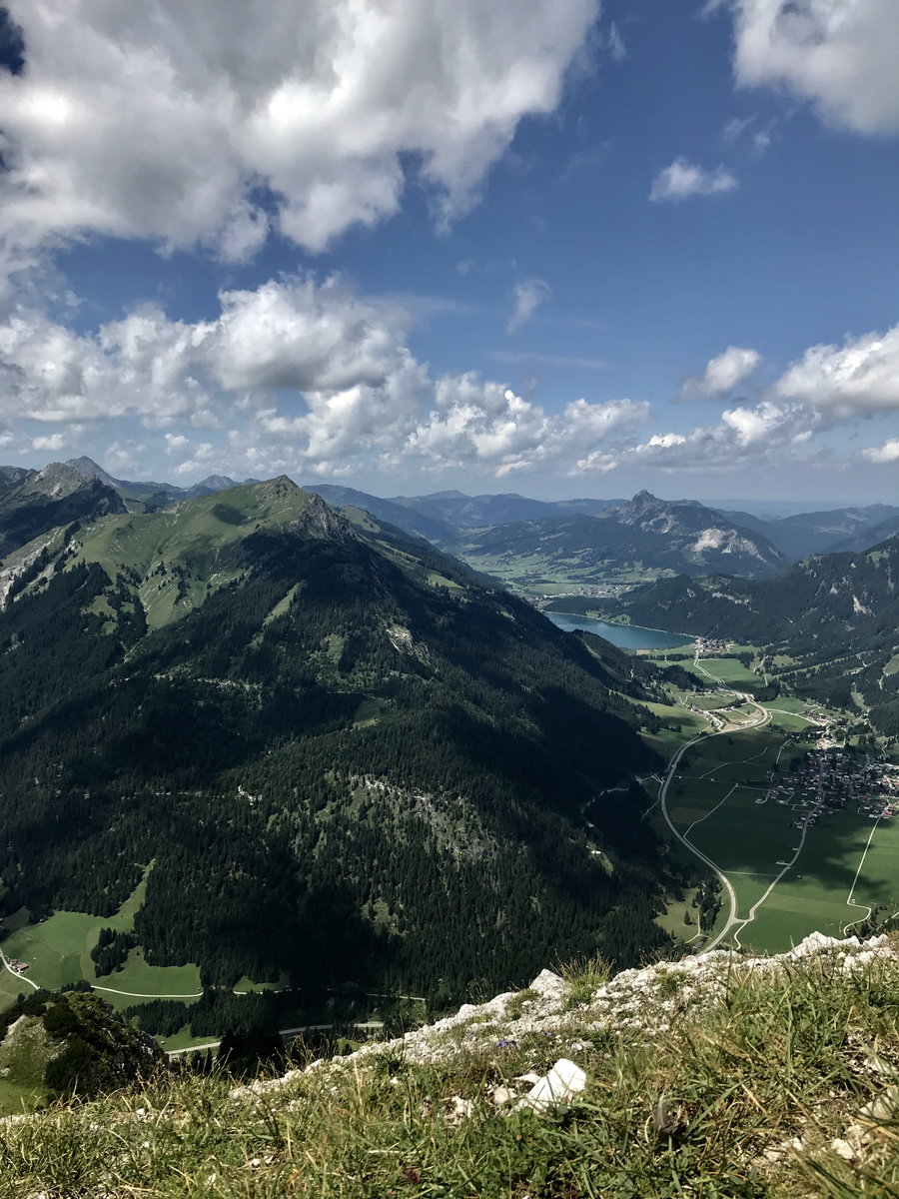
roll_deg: -0.5
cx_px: 450
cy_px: 600
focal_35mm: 28
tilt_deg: -5.0
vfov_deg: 63.4
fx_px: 970
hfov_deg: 49.7
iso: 20
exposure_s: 1/2907
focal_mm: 3.99
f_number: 1.8
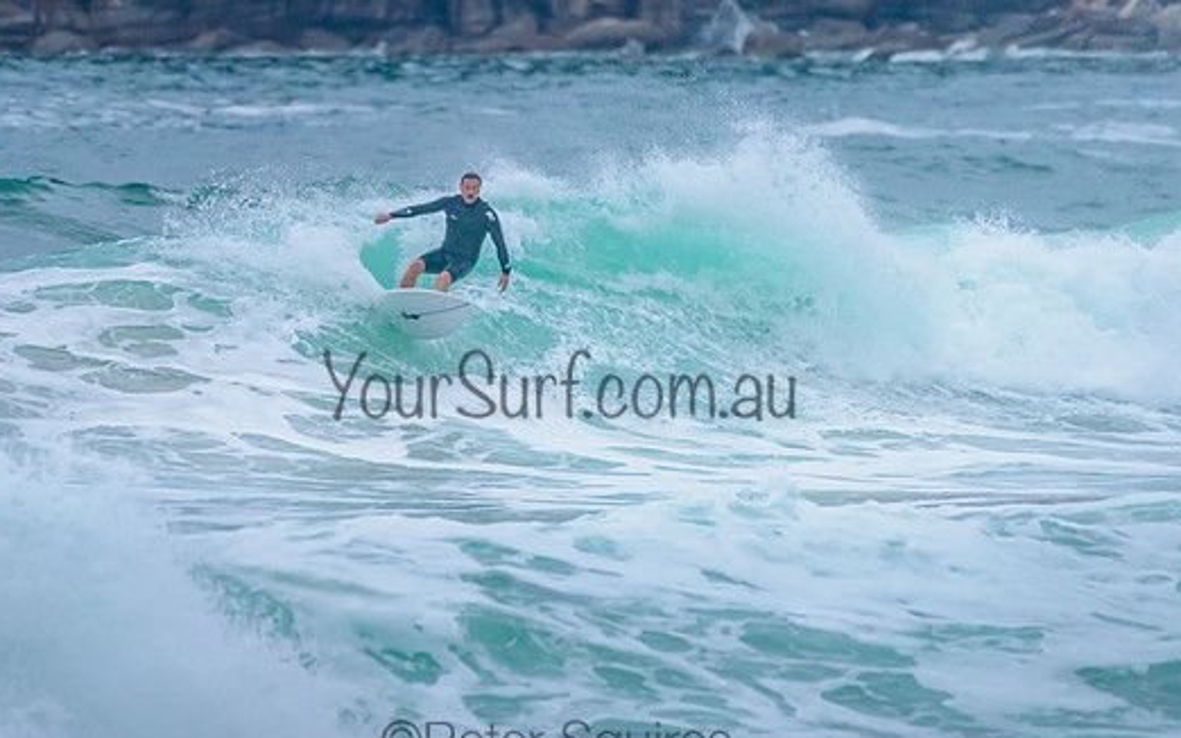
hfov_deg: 3.0
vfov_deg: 1.9
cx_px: 411
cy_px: 267
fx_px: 22332
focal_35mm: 694
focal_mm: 500
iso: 1400
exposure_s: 1/2000
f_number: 5.6
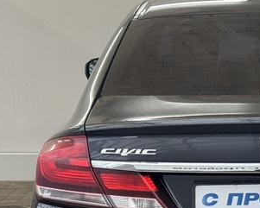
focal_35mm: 140
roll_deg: -0.7
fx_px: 1078
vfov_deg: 11.0
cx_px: 274
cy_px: 138
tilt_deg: -9.8
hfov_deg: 13.5
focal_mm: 6.76
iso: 64
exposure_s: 1/223
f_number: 1.78
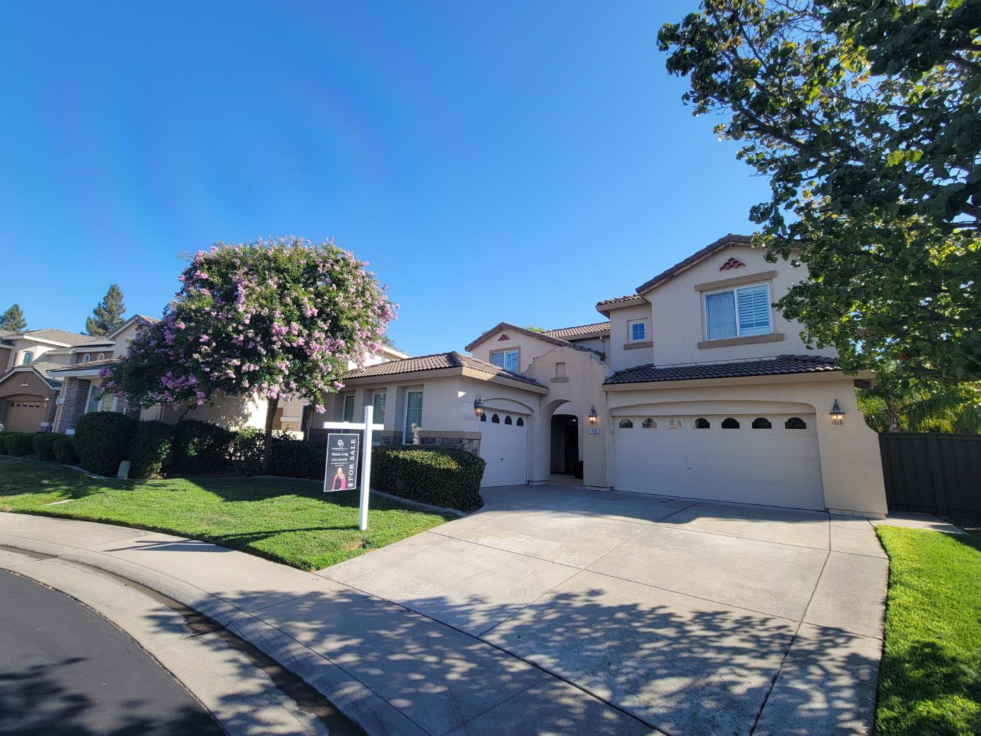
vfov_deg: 85.7
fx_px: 397
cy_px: 369
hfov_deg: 101.9
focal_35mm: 14
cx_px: 462
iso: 50
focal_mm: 2.2
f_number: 2.2
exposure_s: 1/779
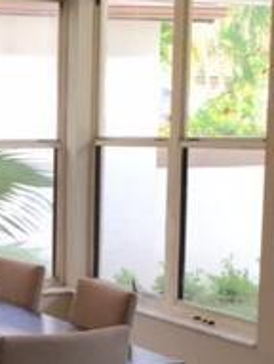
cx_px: -59
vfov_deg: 20.1
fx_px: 1020
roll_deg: -1.8
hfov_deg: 14.8
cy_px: 261
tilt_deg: -8.6
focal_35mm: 97
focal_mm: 4.15
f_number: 2.2
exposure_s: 1/120
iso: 50
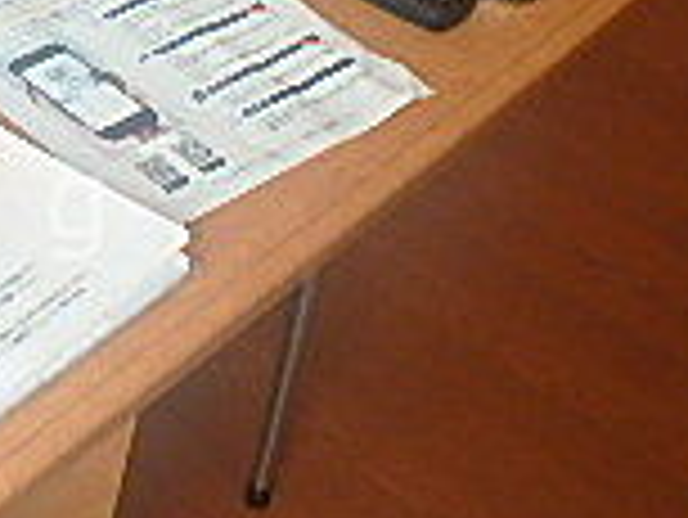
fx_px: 1750
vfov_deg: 16.8
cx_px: -180
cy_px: 207
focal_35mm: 88
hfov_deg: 20.5
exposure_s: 1/60
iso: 160
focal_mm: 3.7
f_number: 3.5
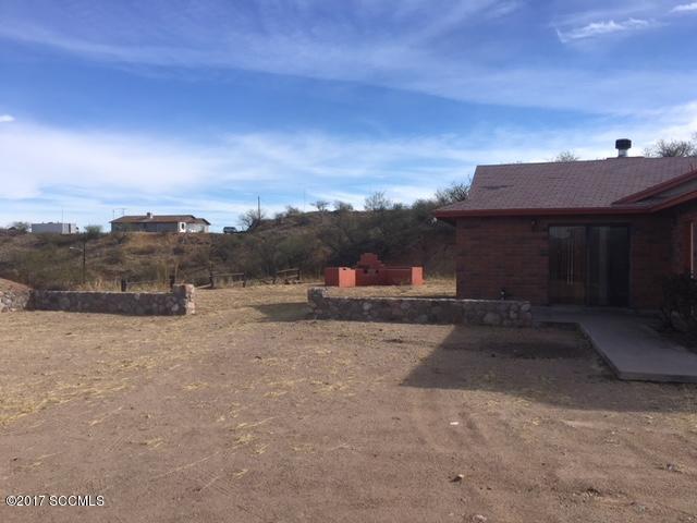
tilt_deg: +1.6
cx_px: 348
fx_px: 584
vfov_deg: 48.2
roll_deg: -1.0
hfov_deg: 61.7
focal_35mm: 29
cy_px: 262
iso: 25
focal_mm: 4.15
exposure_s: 1/1399
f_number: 2.2
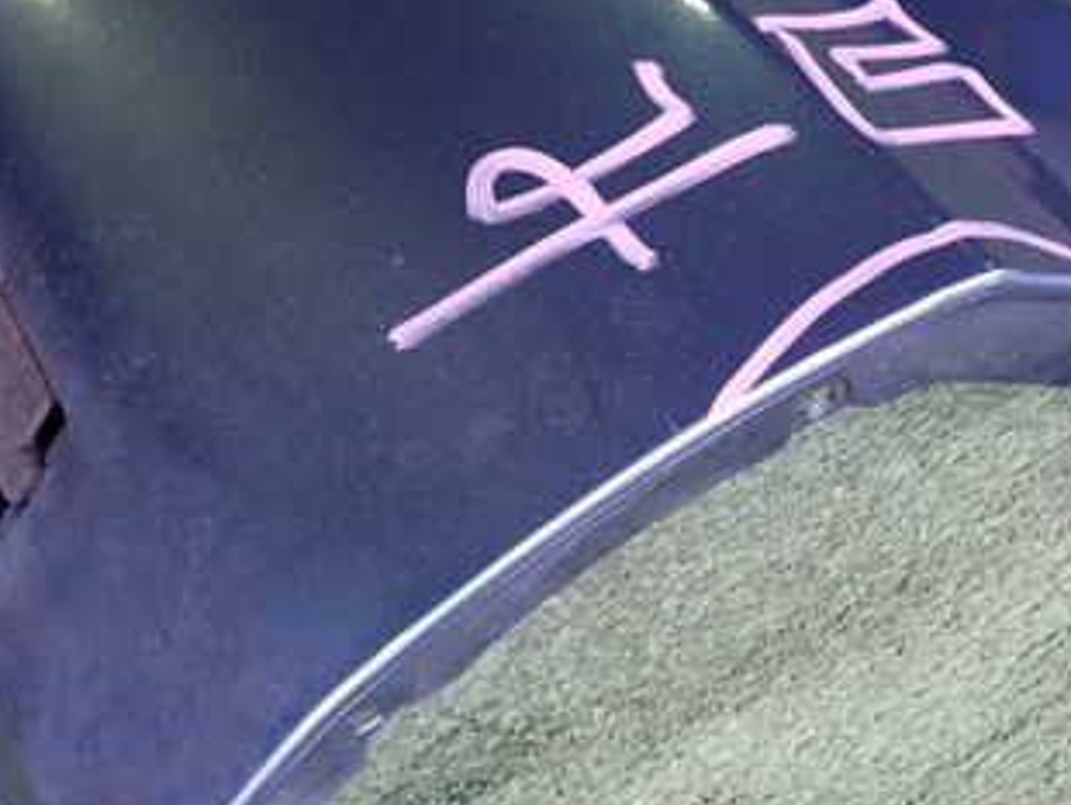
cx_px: 694
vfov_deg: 25.2
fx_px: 1796
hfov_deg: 33.0
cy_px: 356
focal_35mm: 58
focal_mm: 5.4
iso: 200
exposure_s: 1/40
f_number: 2.3
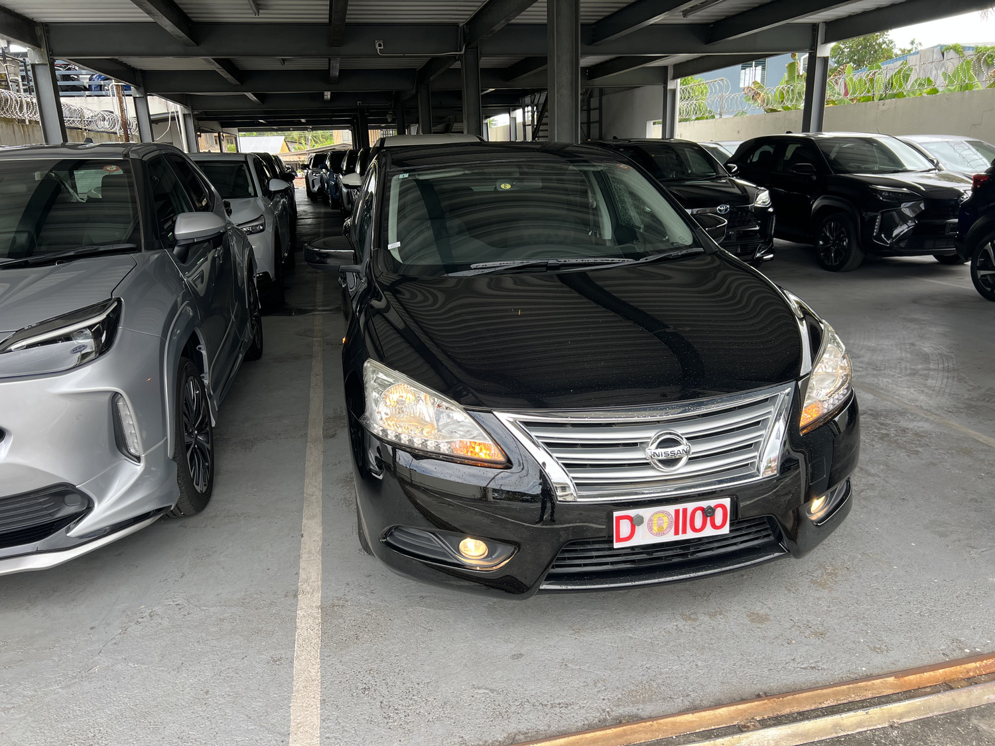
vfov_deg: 53.1
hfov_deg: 67.3
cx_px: 498
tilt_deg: -16.8
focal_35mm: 26
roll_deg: +1.7
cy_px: 373
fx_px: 747
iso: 50
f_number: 1.5
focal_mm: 5.7
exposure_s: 1/340
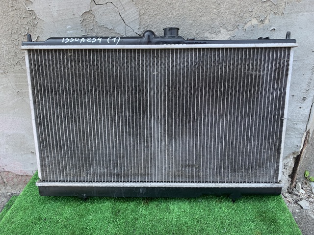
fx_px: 236
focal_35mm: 26
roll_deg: -0.7
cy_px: 118
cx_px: 157
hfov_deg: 67.3
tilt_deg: -26.7
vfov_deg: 53.0
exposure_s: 1/121
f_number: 1.8
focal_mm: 4.25
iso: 40
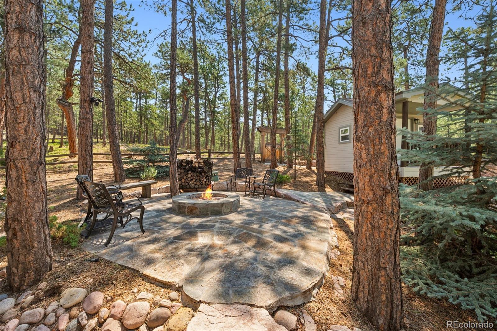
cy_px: 166
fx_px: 207
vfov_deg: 77.3
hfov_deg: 100.4
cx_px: 248
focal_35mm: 15
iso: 100
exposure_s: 1/15
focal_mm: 15
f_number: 11
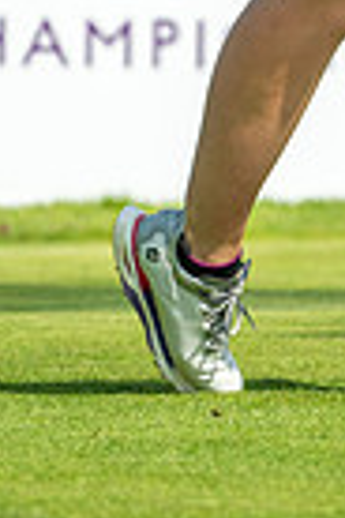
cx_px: 371
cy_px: -312
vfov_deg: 1.4
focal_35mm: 1464
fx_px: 21043
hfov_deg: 0.9
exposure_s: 1/2000
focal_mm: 300
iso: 320
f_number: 5
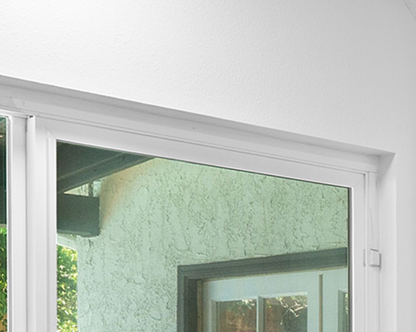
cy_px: 415
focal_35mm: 109
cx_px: 684
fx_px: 1341
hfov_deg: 15.7
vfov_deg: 13.7
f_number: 9
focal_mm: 18.5
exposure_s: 1/8
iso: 400
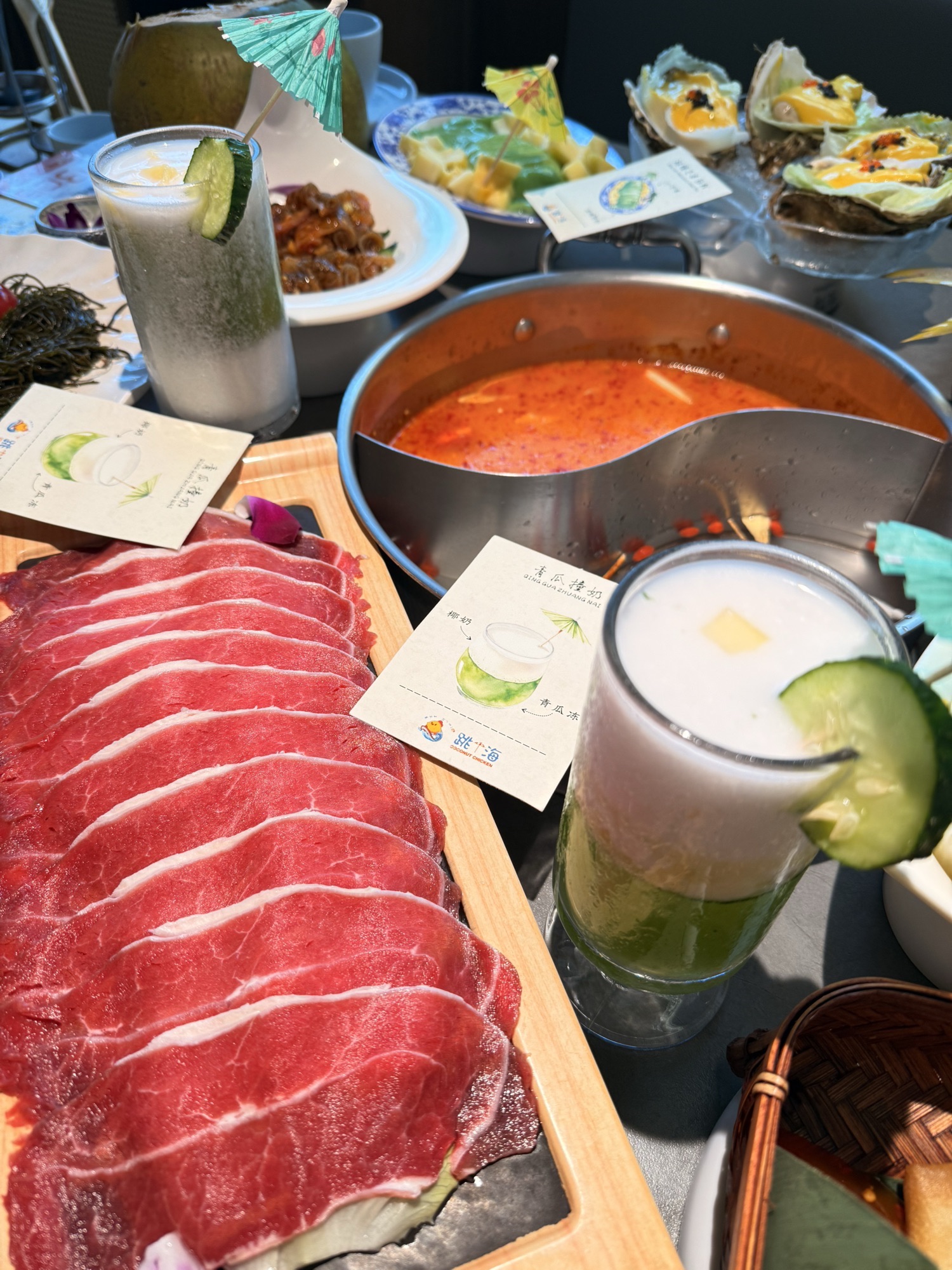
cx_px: 476
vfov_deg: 71.6
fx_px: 880
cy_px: 635
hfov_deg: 56.8
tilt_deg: -49.0
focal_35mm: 24
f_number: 1.78
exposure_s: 1/100
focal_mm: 6.76
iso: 100
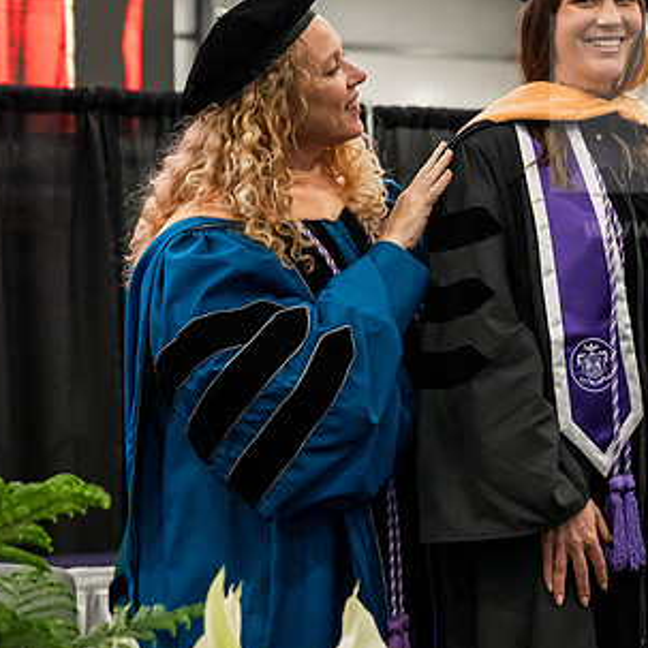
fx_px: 2414
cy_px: 273
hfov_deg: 15.2
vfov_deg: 15.3
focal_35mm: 114
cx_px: 485
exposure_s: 1/250
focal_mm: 70
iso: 6400
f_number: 5
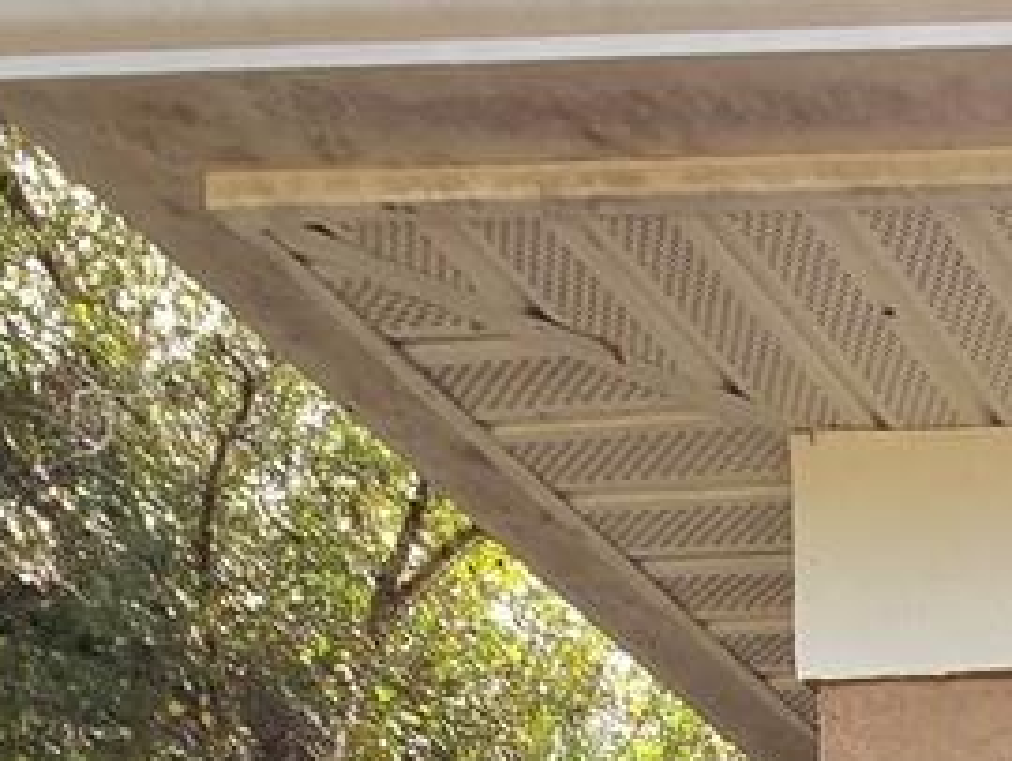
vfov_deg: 12.3
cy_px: 2099
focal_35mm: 77
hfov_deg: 17.4
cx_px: 2069
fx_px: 2253
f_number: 2.2
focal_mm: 2.2
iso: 50
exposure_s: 1/667
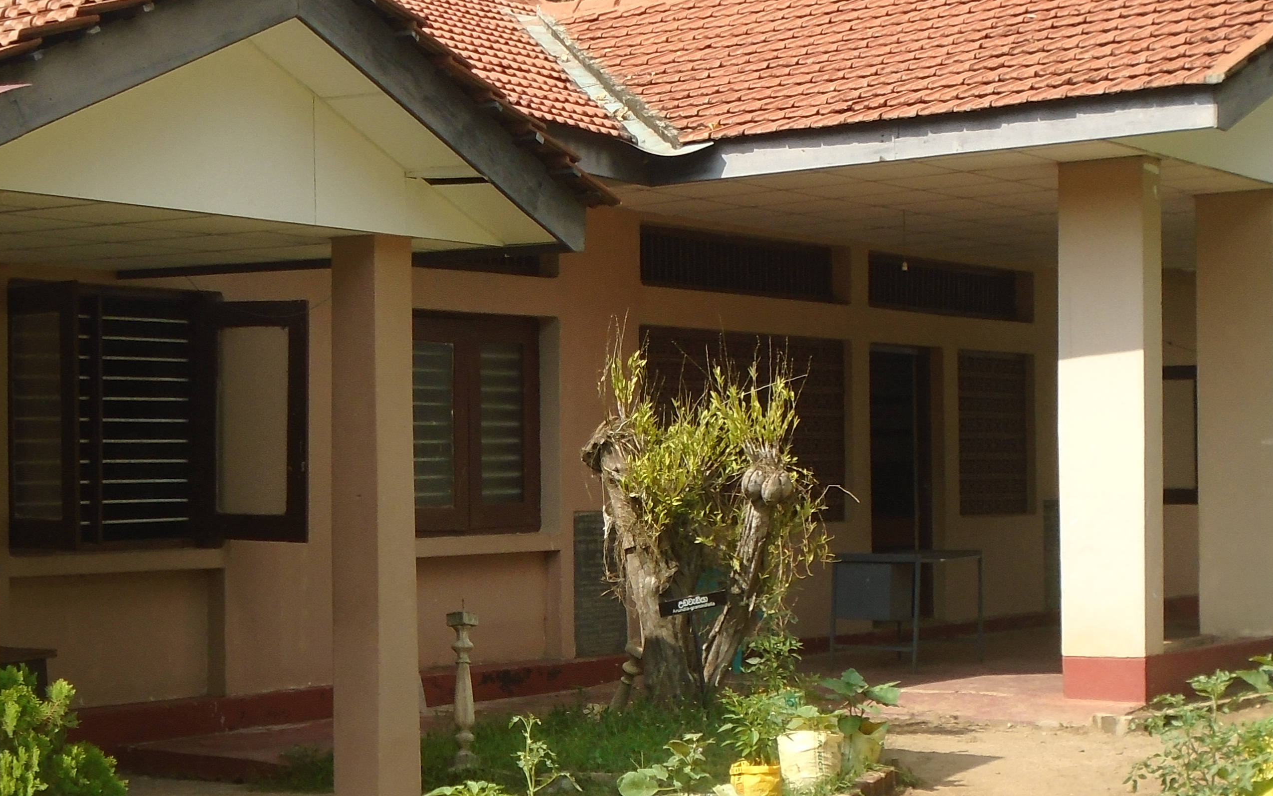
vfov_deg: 16.9
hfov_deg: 26.8
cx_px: 575
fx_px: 2672
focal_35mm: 77
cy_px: 474
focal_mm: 6.4
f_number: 3.8
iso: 100
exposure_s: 1/500
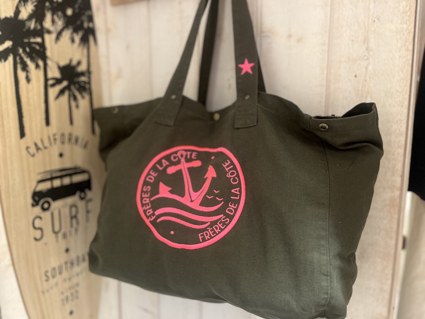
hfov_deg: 67.3
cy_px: 160
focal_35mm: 26
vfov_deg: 53.1
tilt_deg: -8.3
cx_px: 212
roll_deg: -0.4
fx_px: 319
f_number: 1.6
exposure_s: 1/50
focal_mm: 5.1
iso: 250
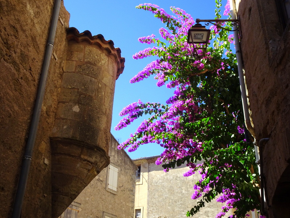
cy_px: 109
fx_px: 318
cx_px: 145
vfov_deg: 37.7
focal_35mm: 38
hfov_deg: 49.0
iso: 80
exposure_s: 1/250
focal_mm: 6.56
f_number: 4
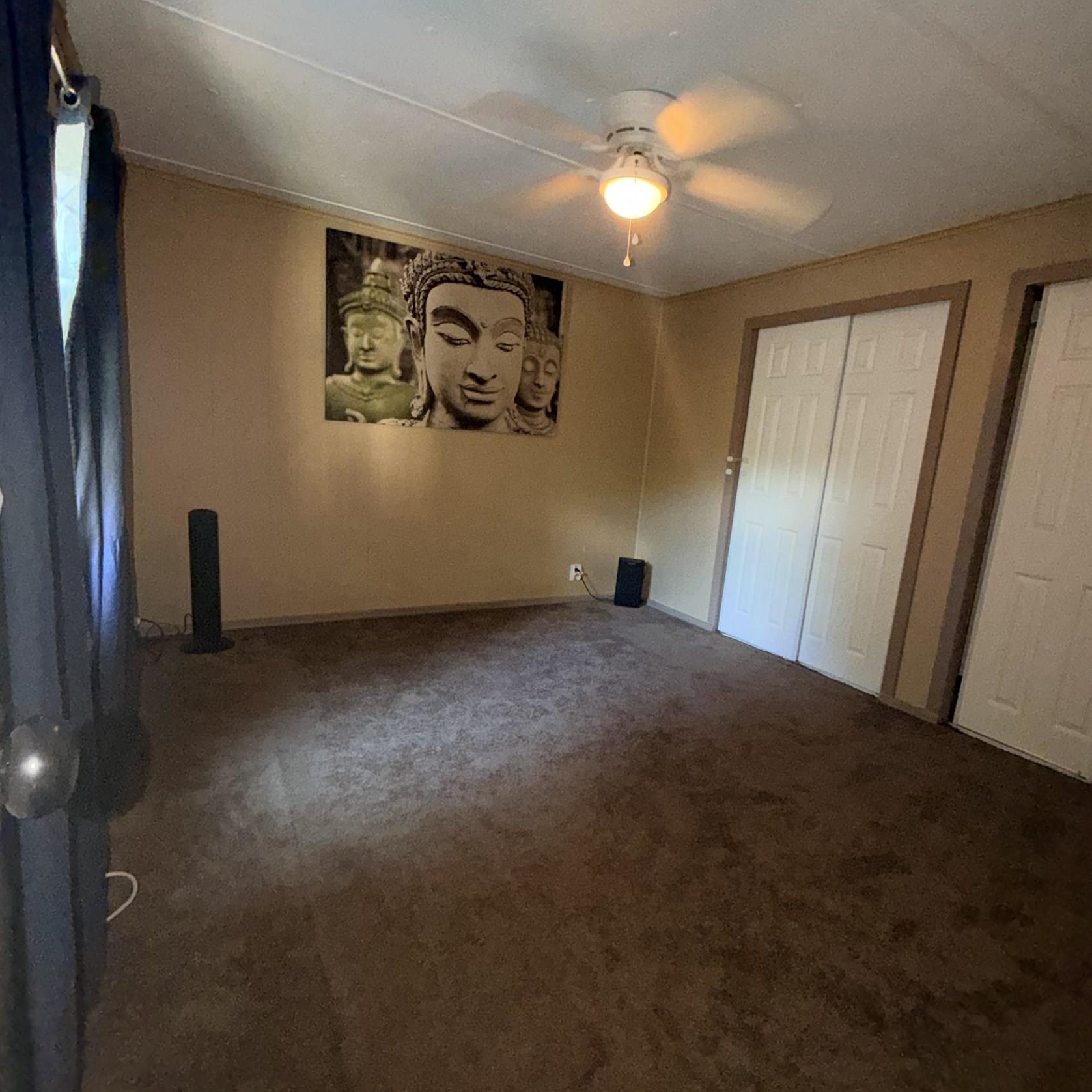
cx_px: 560
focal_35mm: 17
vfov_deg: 84.0
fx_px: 607
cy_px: 552
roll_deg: -4.3
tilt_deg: -9.7
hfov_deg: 84.0
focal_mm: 2.22
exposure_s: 1/40
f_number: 2.2
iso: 250
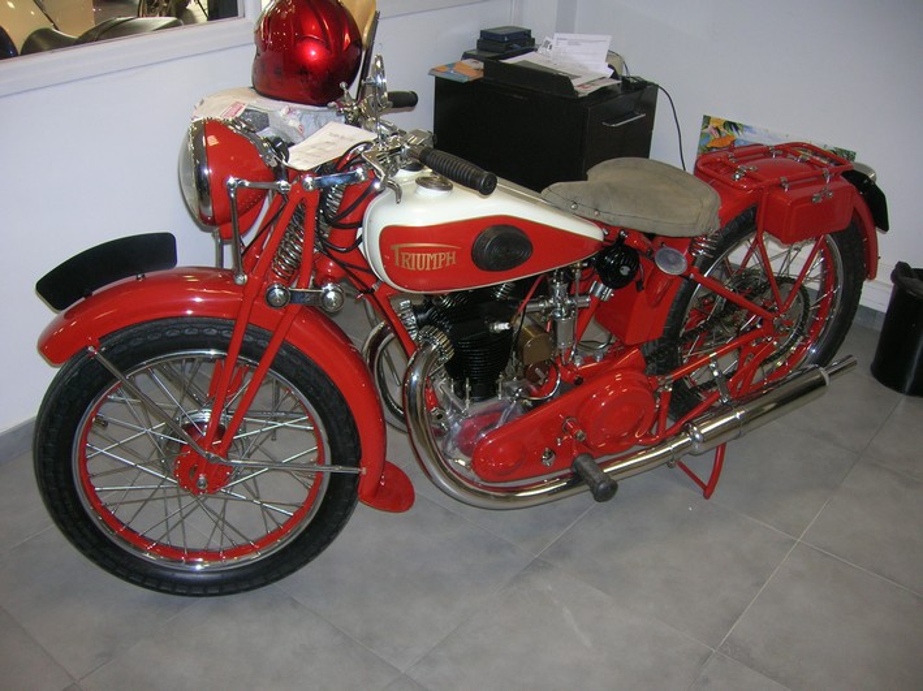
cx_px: 462
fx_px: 906
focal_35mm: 34
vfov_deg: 41.8
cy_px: 346
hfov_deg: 54.0
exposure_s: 1/60.1
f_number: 2.9
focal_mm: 5.7
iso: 92
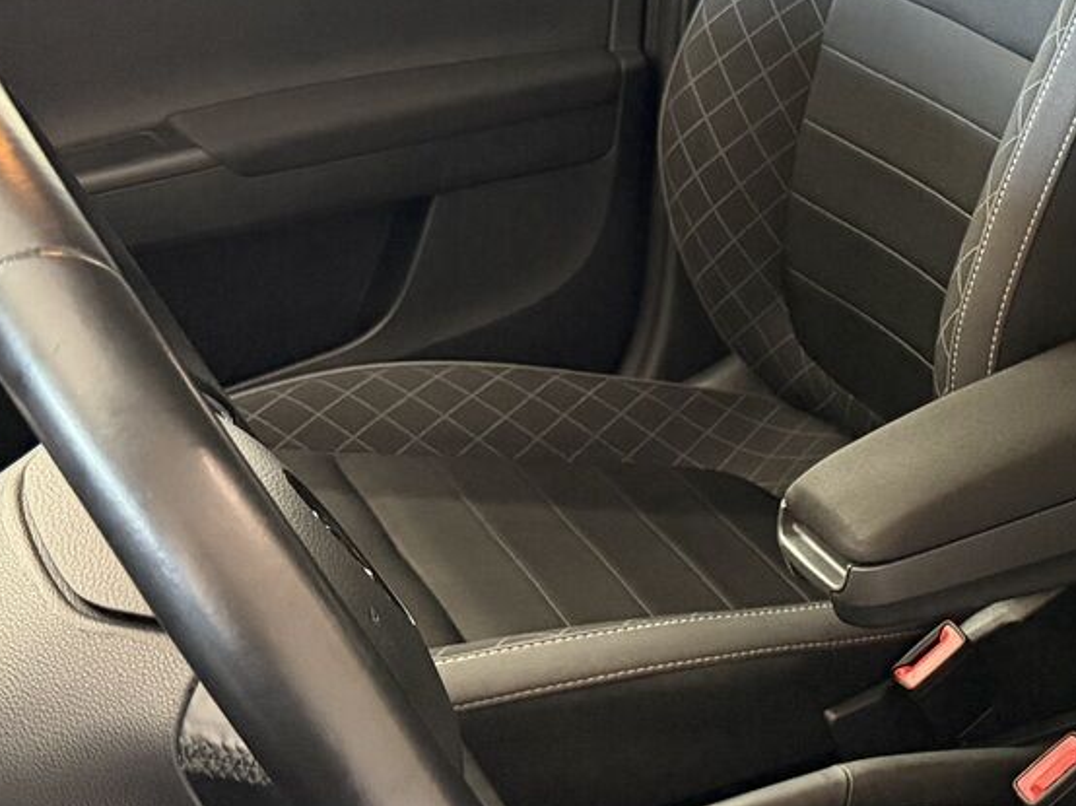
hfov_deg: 24.0
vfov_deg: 19.9
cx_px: 1285
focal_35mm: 74
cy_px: 317
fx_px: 2299
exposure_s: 1/50
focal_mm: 6.76
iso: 640
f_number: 1.78
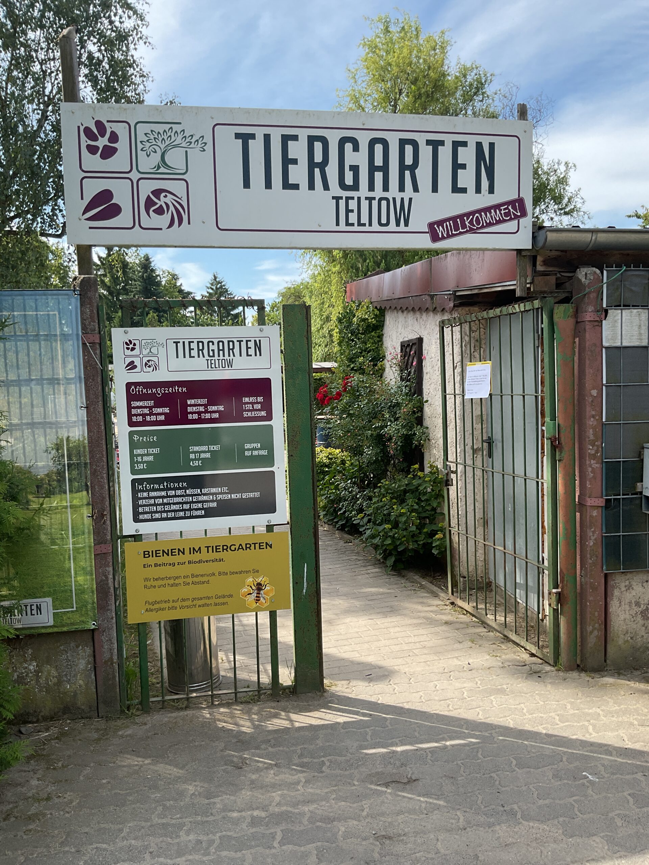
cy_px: 432
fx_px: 725
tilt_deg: -5.9
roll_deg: -0.7
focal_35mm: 29
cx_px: 324
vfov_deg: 61.7
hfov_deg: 48.2
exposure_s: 1/635
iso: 16
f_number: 1.8
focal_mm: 3
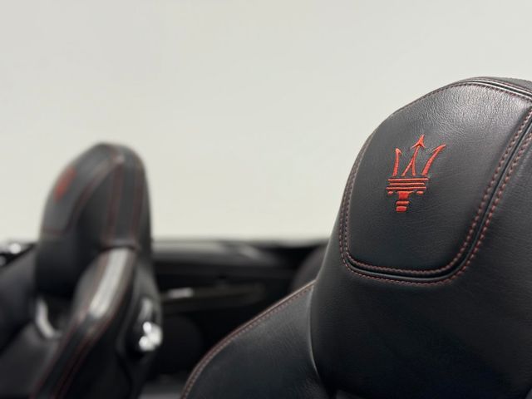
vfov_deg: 30.3
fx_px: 738
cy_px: 200
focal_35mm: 48
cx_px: 266
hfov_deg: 39.7
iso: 64
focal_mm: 6.76
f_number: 1.78
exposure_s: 1/345
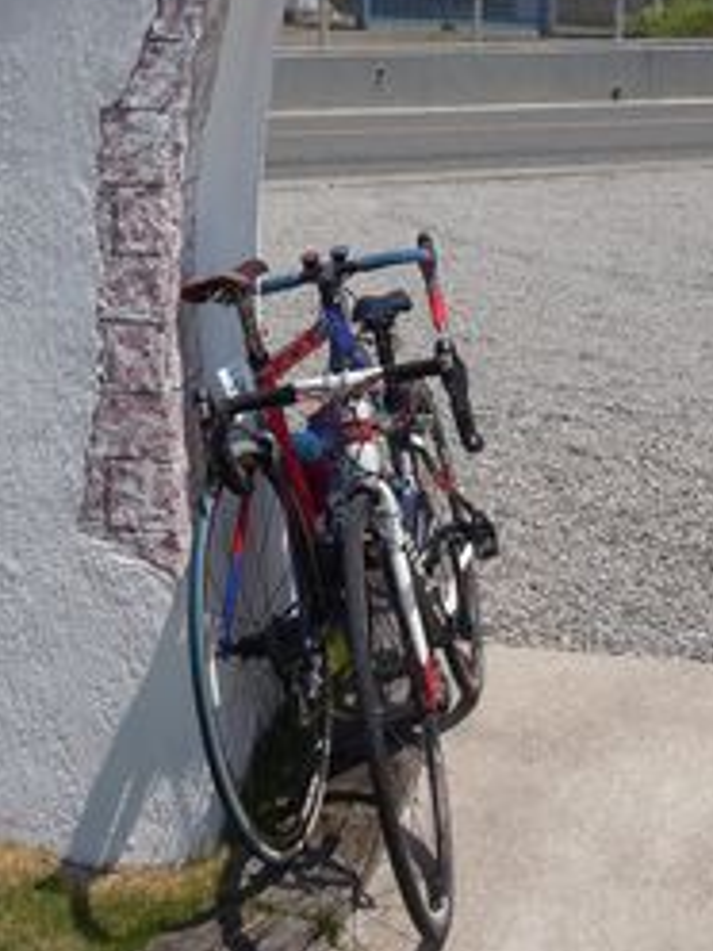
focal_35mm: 71
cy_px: 224
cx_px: 272
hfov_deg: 20.7
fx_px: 1950
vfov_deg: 27.0
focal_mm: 5.9
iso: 100
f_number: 8
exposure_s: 1/320
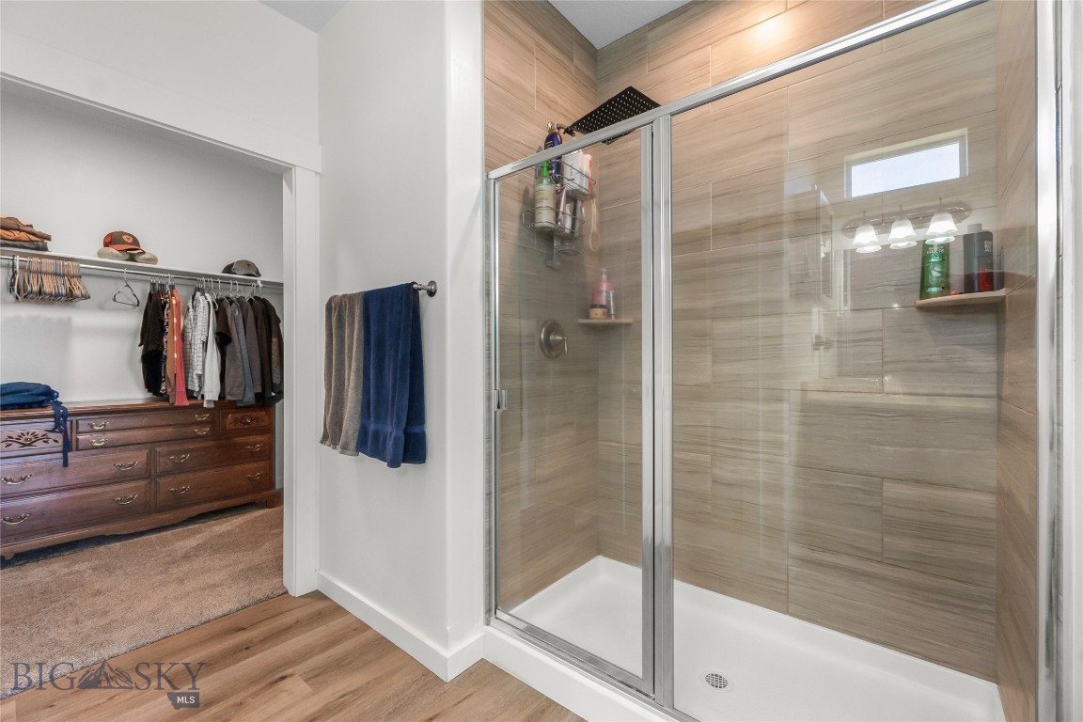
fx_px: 451
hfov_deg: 100.4
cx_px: 542
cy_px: 361
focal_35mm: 15
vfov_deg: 77.3
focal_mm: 10
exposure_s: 1/30
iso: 500
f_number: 7.1
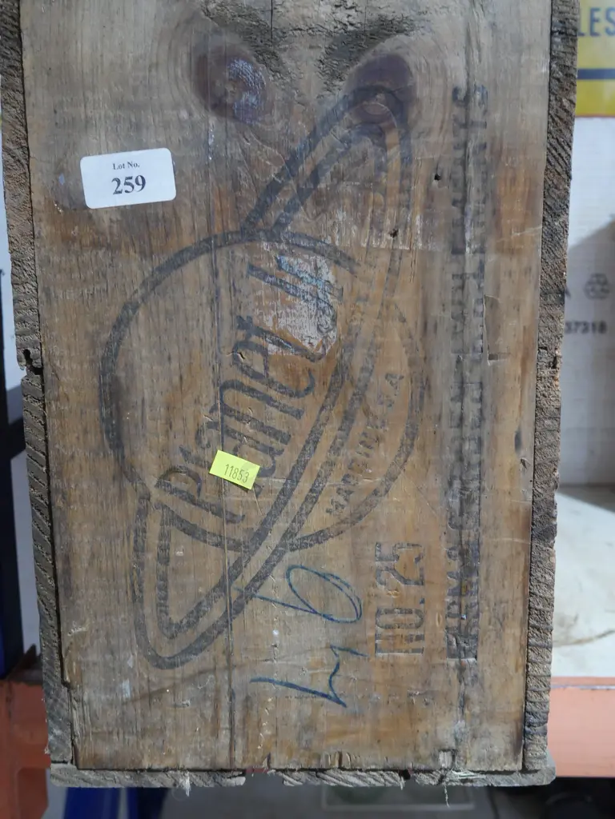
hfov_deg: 39.7
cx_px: 308
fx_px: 853
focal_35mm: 36
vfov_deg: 51.4
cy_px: 410
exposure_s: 1/60
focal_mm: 18
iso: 1600
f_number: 4
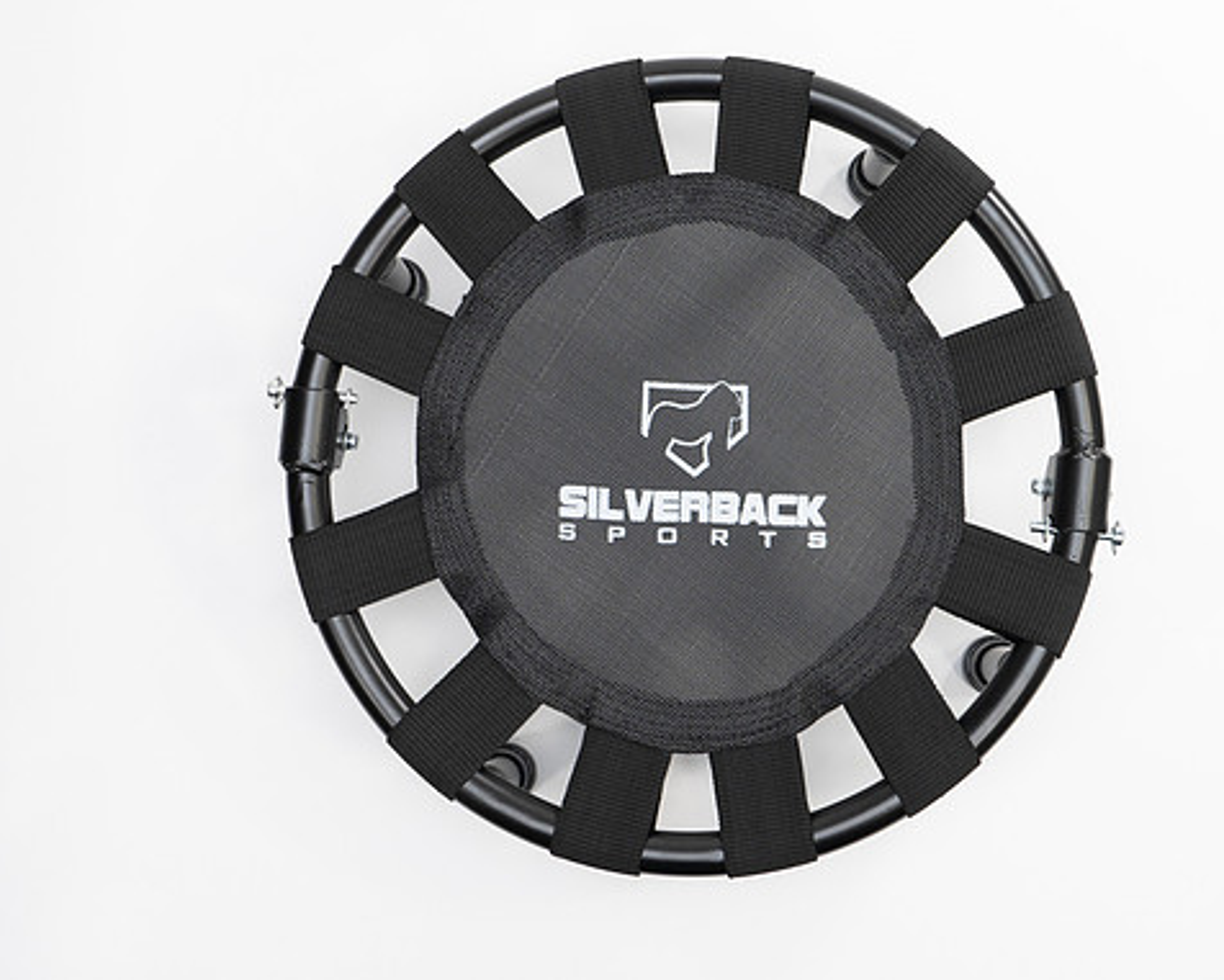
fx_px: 1920
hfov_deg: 35.3
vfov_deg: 28.6
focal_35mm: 53
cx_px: 662
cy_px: 436
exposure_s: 1/100
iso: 1250
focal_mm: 42
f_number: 9
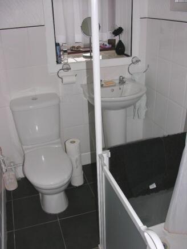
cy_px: 124
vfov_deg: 52.6
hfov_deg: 40.7
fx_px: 252
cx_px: 94
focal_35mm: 35
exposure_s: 1/60.1
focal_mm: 8.9
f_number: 2.8
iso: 50
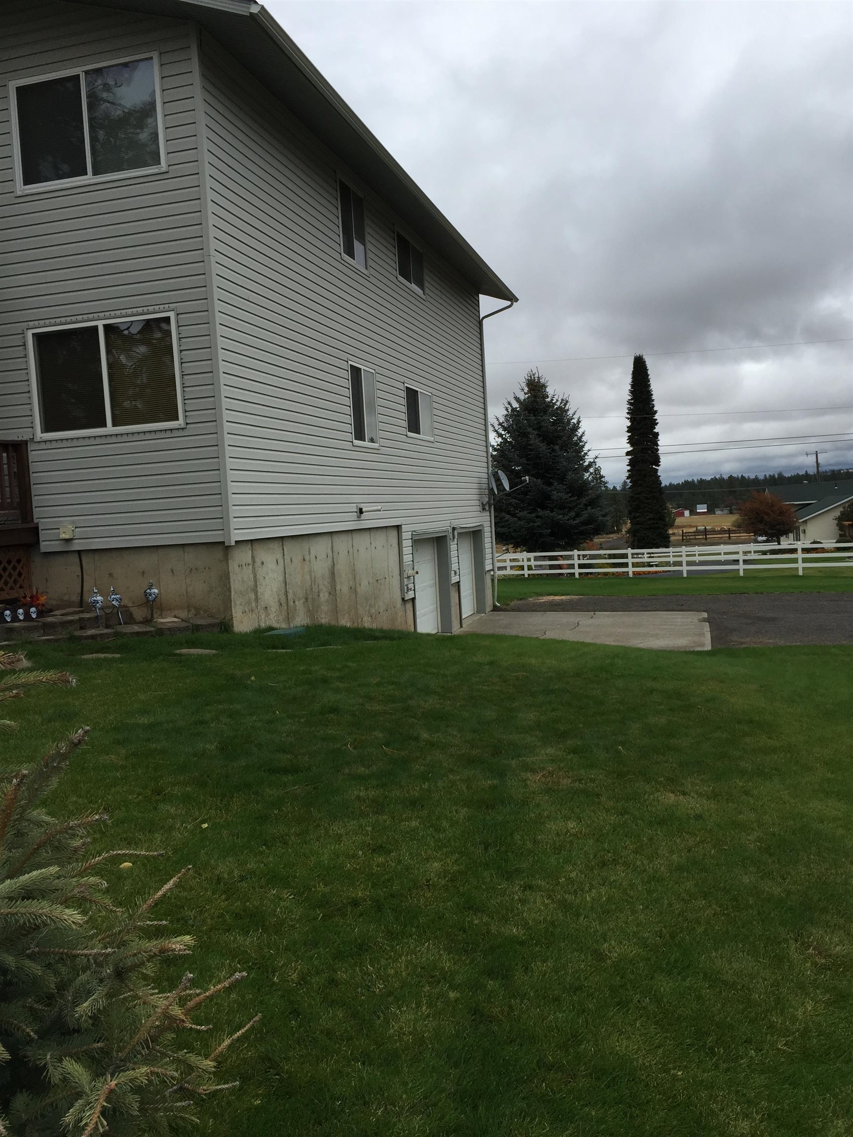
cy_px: 568
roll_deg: +4.7
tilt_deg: -1.6
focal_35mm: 29
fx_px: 953
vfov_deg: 61.7
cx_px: 426
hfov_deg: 48.2
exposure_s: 1/1276
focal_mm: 4.15
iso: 32
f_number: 2.2
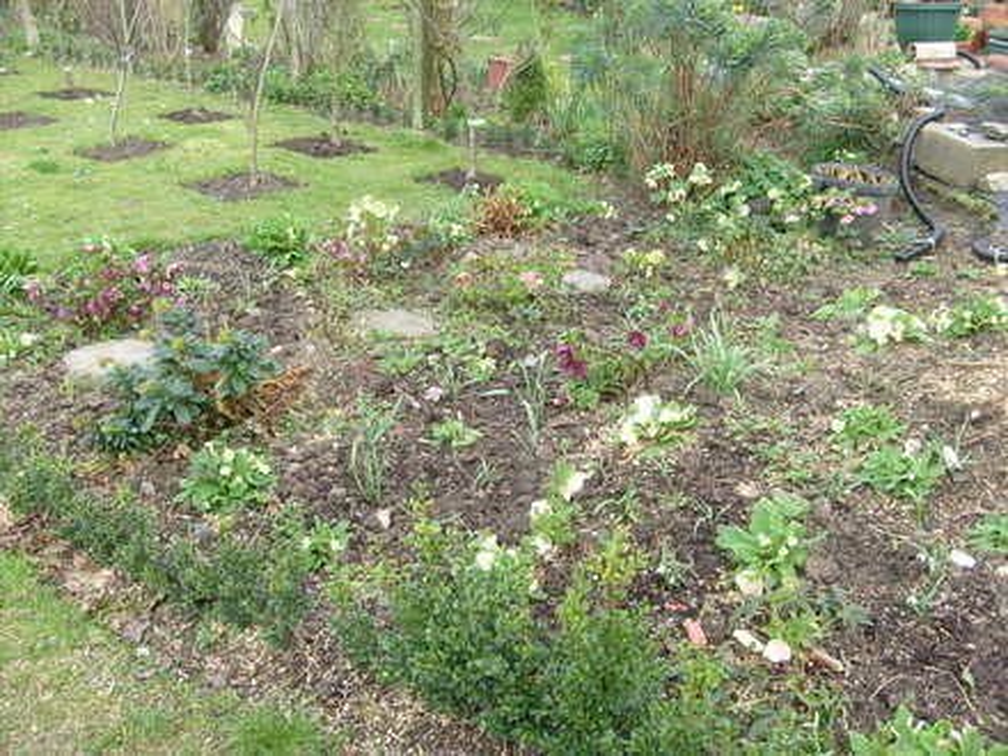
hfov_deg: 52.6
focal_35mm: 35
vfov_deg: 40.7
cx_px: 504
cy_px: 378
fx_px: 1019
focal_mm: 5.8
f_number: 2.8
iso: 80
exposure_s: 1/180
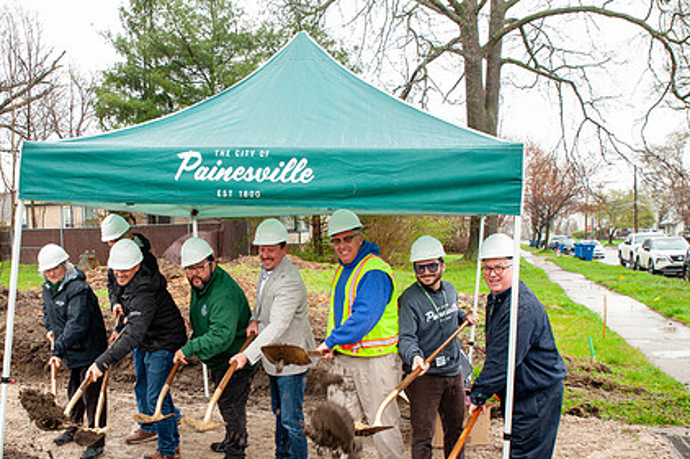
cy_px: 307
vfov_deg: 39.5
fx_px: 632
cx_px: 260
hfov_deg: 56.6
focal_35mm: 33
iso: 800
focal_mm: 24
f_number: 6.3
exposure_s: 1/125
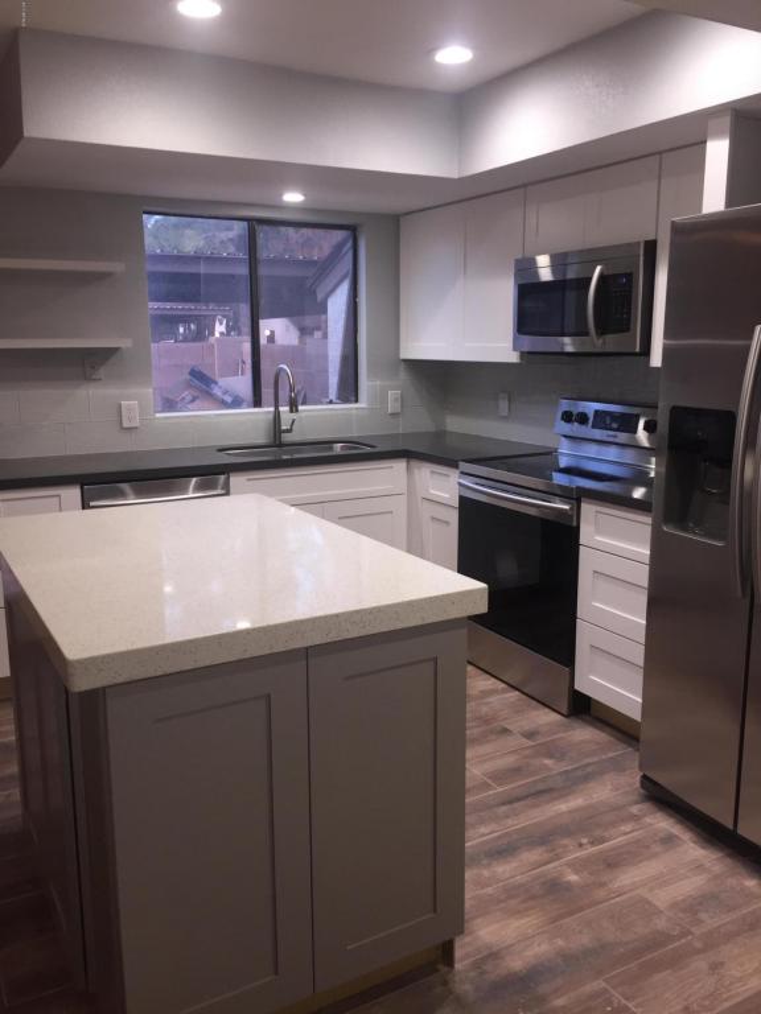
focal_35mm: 29
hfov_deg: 48.2
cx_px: 380
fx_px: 850
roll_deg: +0.4
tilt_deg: -10.3
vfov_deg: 61.7
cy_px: 507
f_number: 2.2
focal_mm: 4.15
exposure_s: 1/30
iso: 50
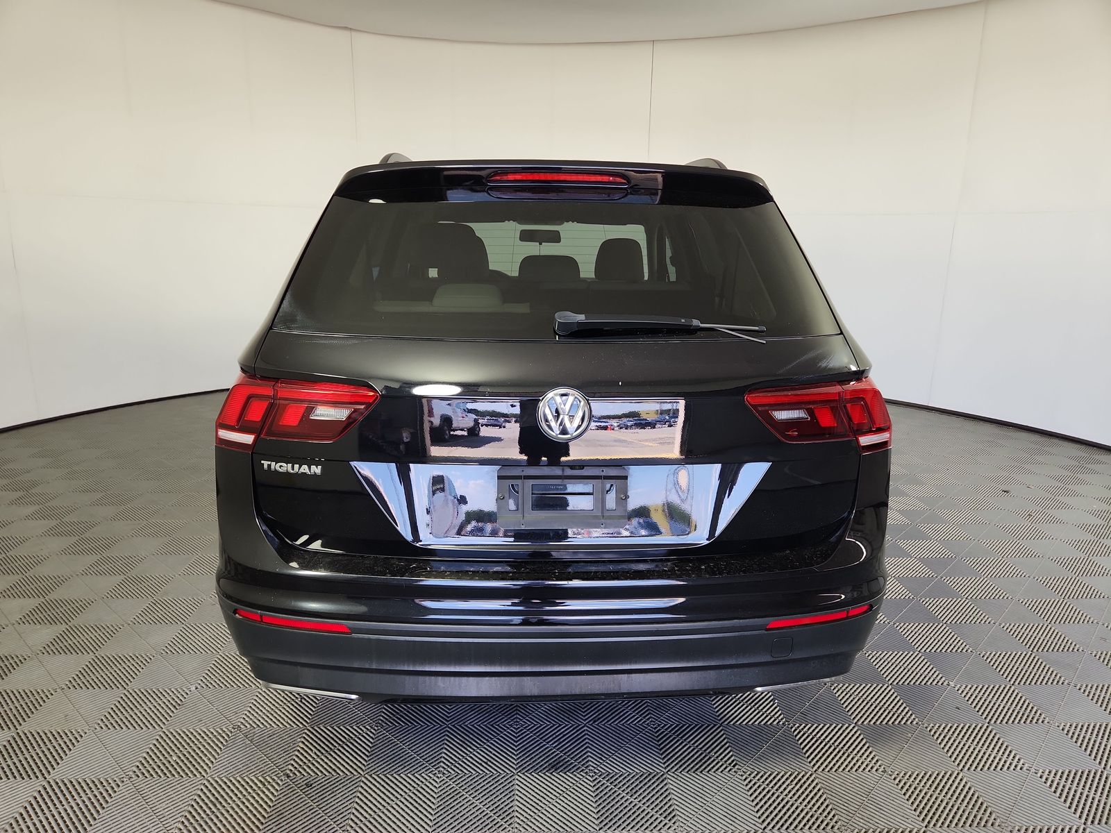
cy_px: 416
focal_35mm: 23
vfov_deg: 58.9
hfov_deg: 73.9
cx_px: 556
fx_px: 738
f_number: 1.8
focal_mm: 5.4
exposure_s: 1/119
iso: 55
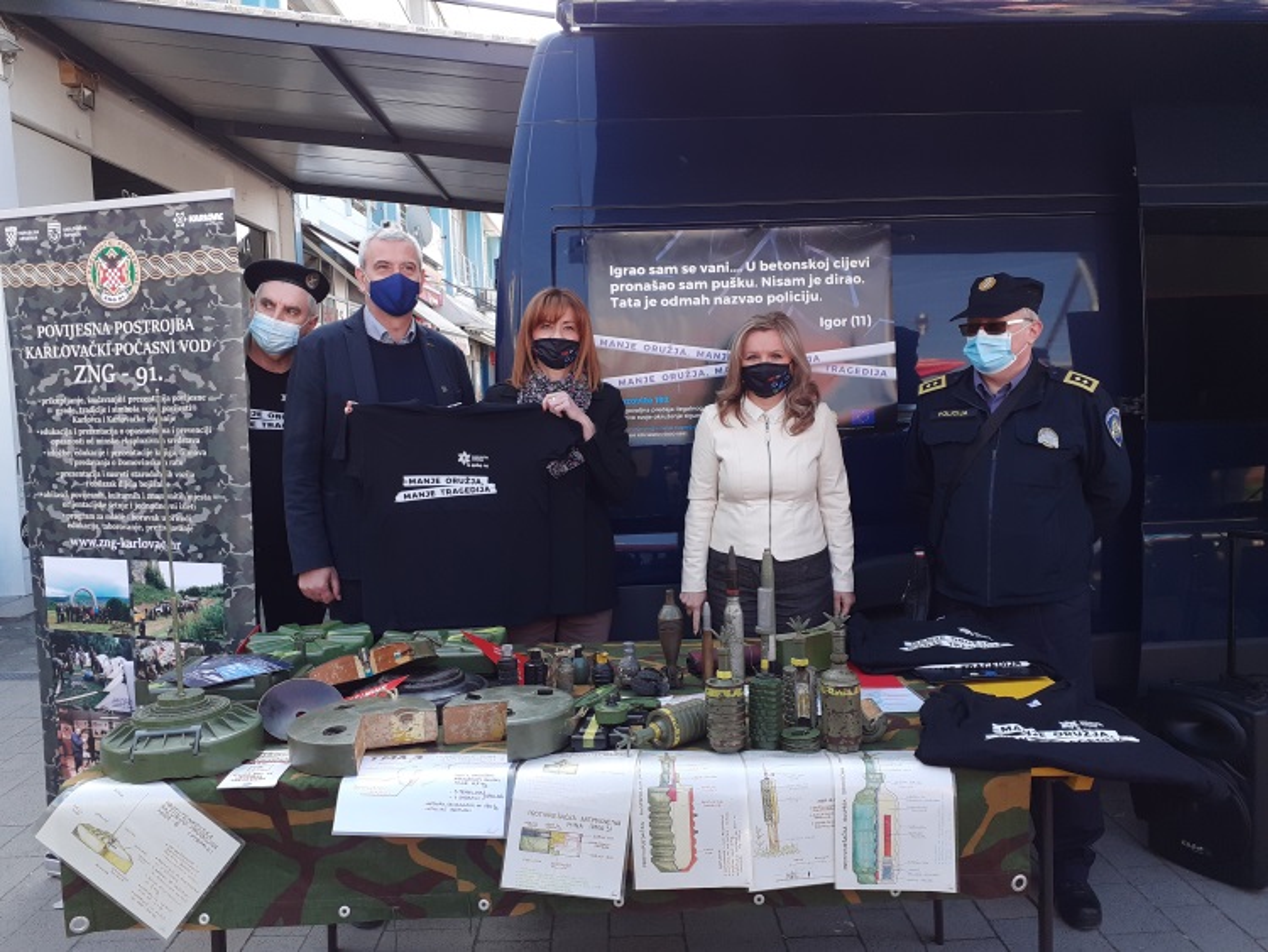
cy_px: 476
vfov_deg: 51.4
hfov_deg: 65.3
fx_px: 989
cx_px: 634
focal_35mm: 27
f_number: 1.9
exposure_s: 1/168
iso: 40
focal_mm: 3.6
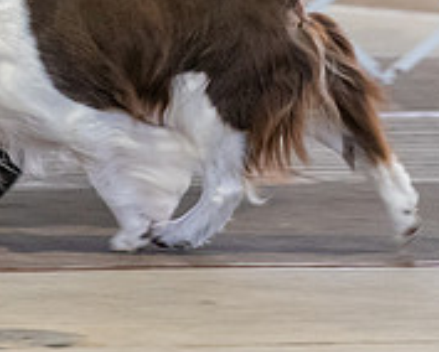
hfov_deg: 2.7
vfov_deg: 2.2
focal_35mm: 716
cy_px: -126
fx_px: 9313
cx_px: 1
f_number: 3.5
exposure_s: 1/250
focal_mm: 200
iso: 6400
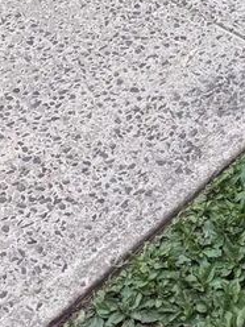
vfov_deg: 12.1
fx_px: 1246
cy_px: -448
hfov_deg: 10.9
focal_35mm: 132
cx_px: 354
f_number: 1.78
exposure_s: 1/695
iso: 100
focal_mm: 6.76
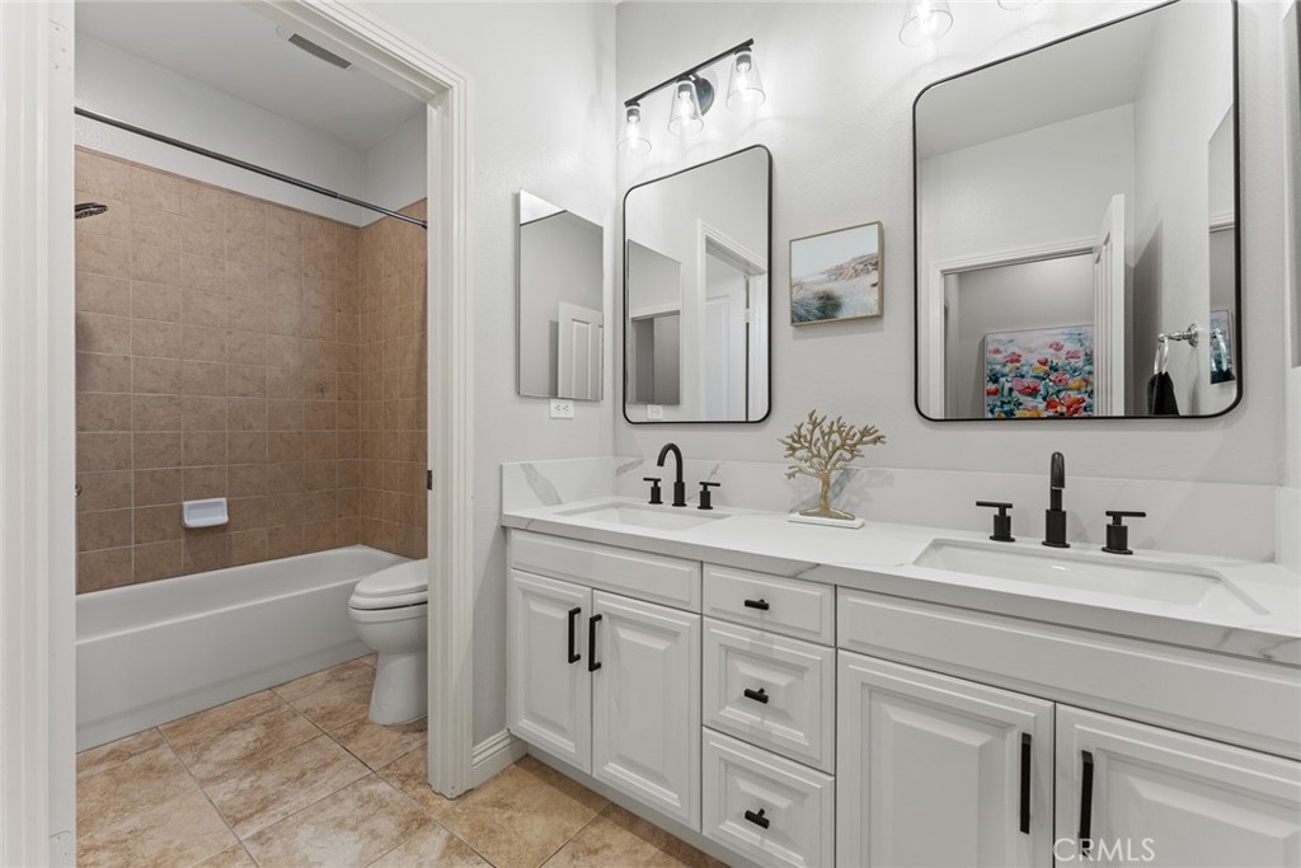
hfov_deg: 104.2
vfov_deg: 81.2
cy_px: 434
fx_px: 506
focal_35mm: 14
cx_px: 650
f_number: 6.3
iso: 320
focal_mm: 14
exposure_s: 1/8
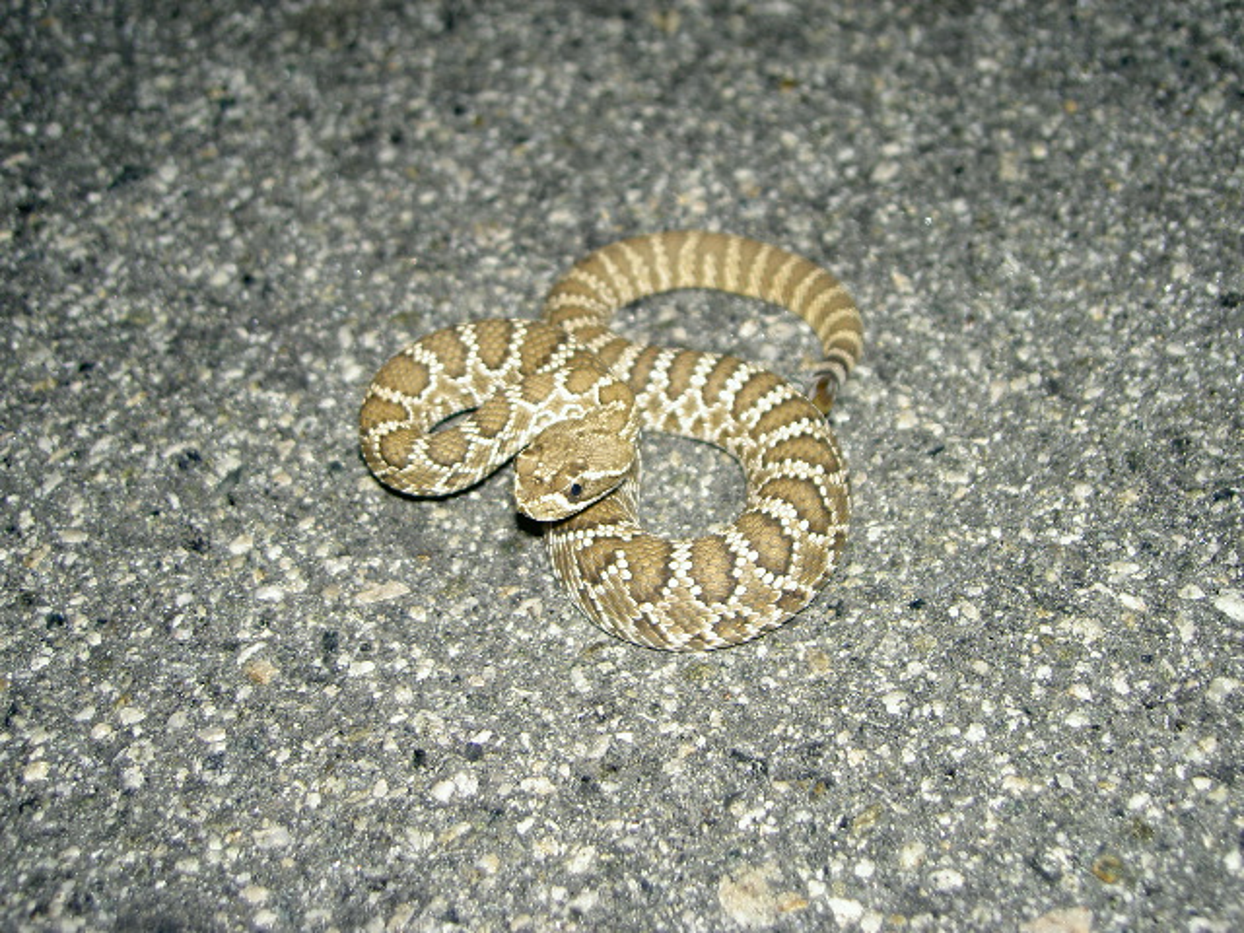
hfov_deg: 47.9
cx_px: 622
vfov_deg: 36.8
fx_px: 1402
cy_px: 466
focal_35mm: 39
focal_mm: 8
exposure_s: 1/60
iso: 100
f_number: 2.8
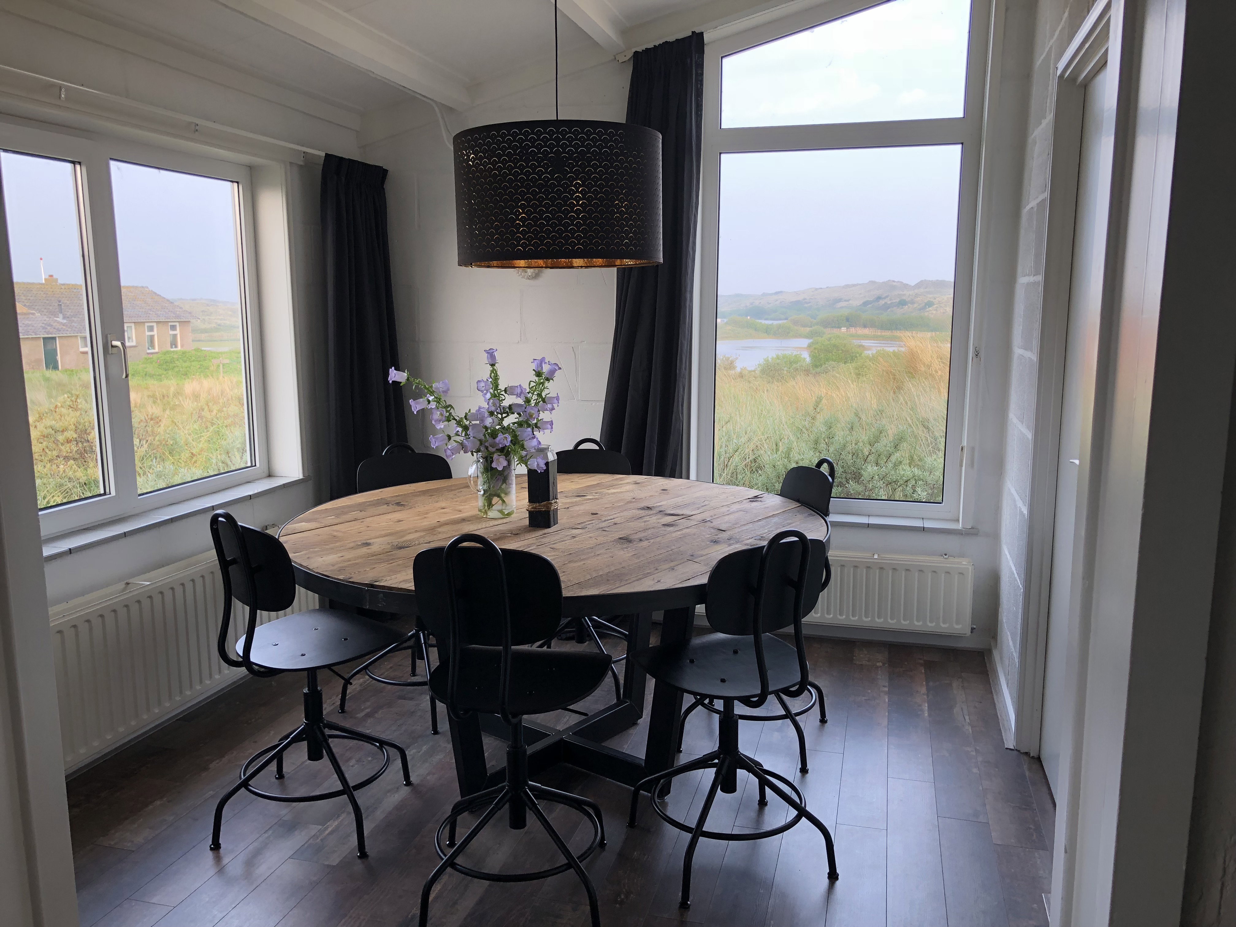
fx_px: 1000
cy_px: 464
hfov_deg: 63.4
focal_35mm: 28
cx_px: 618
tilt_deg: -9.4
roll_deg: +0.7
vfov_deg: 49.7
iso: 32
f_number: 1.8
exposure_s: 1/120
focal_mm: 4
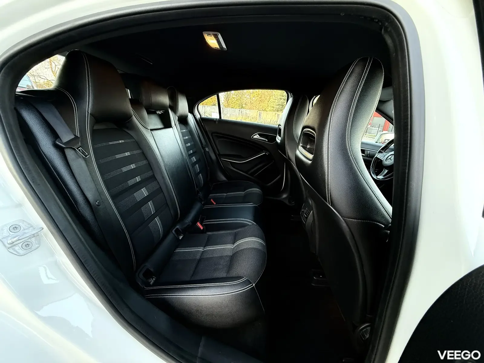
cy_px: 182
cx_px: 242
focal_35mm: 14
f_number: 2.2
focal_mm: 2.22
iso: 320
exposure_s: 1/66
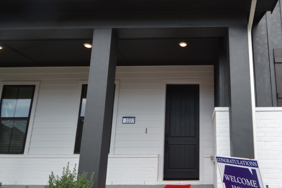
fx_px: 204
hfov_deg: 66.2
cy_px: 104
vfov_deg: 49.4
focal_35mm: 26
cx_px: 202
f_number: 7.1
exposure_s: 1/200
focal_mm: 10
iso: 100
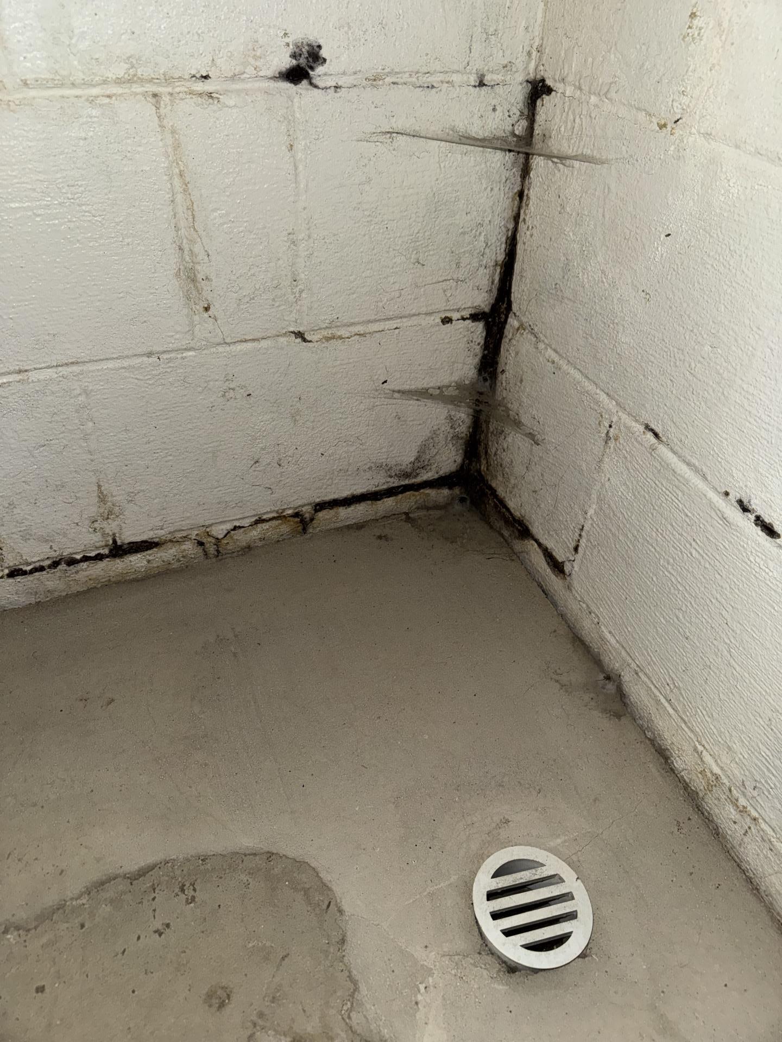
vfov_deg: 71.6
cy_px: 521
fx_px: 723
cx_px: 391
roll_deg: -3.2
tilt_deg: -39.5
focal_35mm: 24
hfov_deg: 56.8
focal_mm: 6.76
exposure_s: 1/29
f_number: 1.78
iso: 80
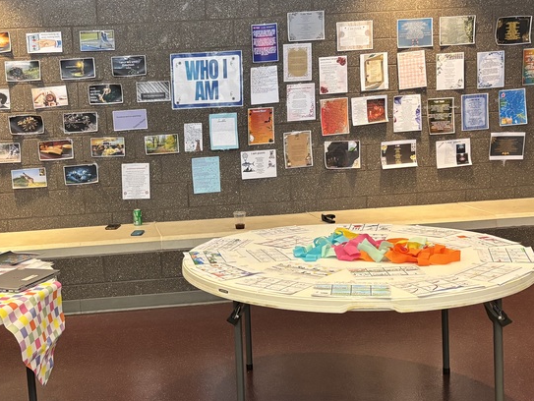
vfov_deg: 29.7
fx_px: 756
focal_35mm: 49
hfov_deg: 38.2
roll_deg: +2.3
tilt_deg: -8.5
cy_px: 202
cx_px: 158
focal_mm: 5.96
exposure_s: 1/60
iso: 200
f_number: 1.6
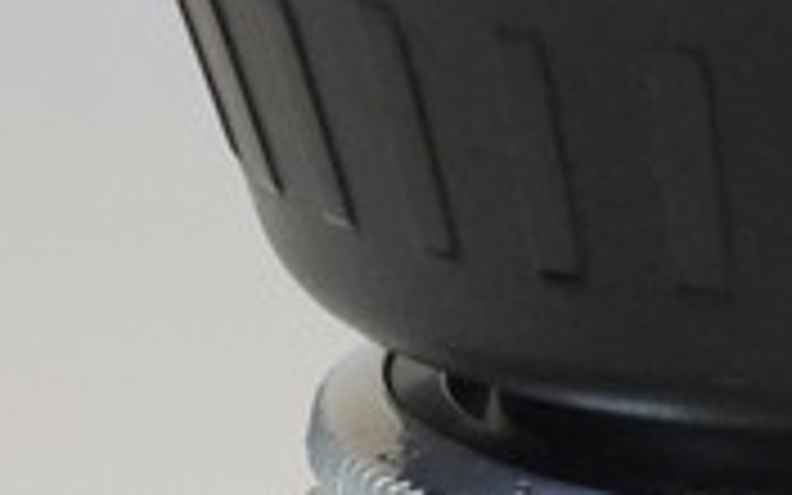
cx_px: 832
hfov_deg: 4.8
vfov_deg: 3.0
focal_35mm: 433
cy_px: 1107
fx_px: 9346
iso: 400
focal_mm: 30
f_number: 8
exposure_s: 1/40
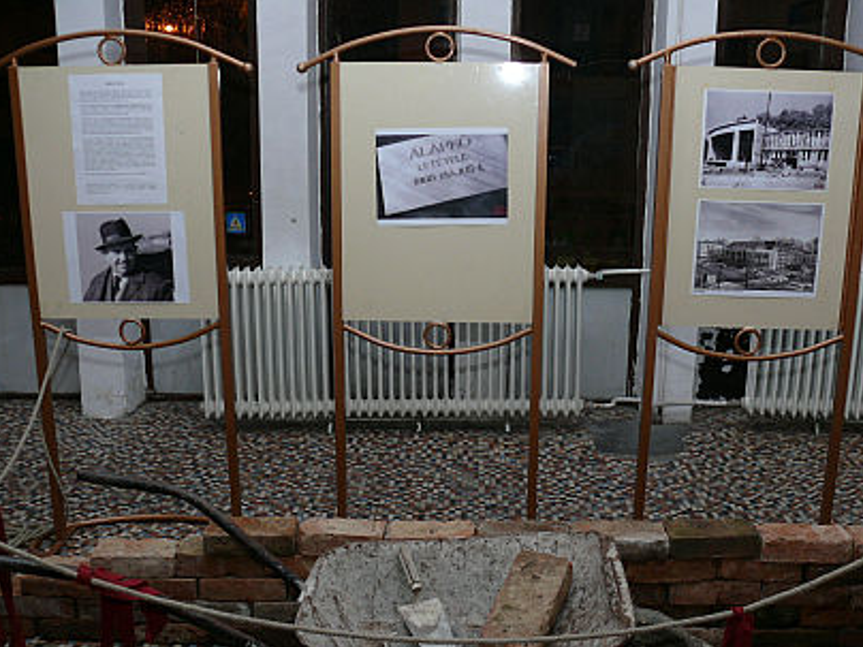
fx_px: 972
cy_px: 359
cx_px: 472
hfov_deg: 47.8
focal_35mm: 39
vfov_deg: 36.8
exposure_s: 1/30
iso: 100
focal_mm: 7.4
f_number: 2.8
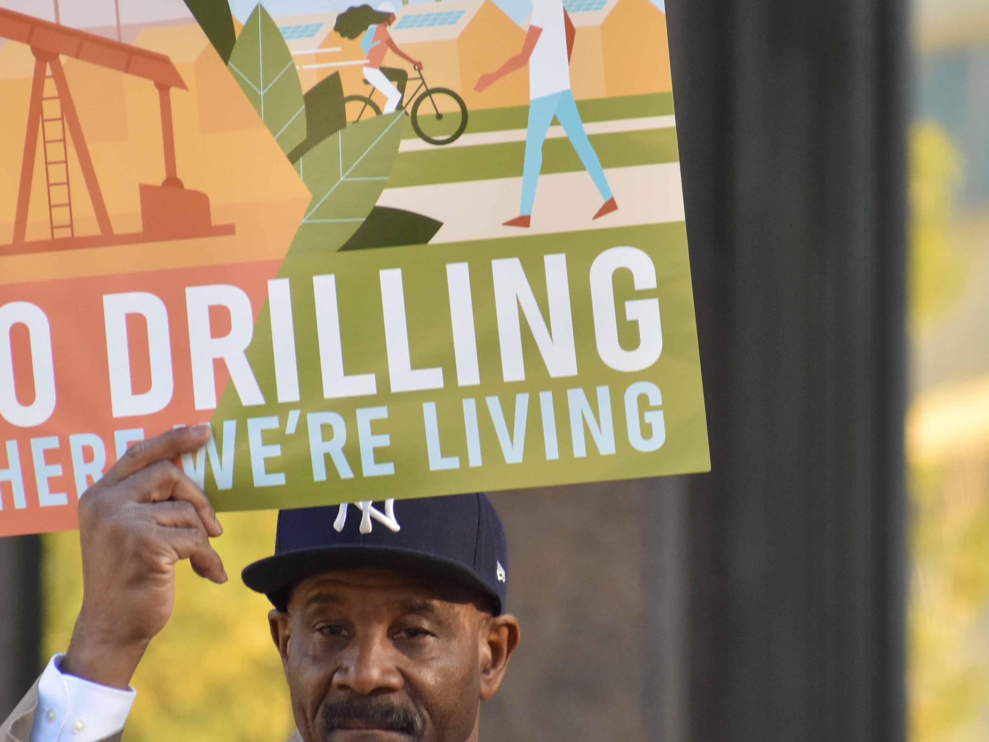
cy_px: 451
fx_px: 18885
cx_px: 488
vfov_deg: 2.3
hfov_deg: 3.0
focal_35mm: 661
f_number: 5.6
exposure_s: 1/640
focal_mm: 220
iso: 800
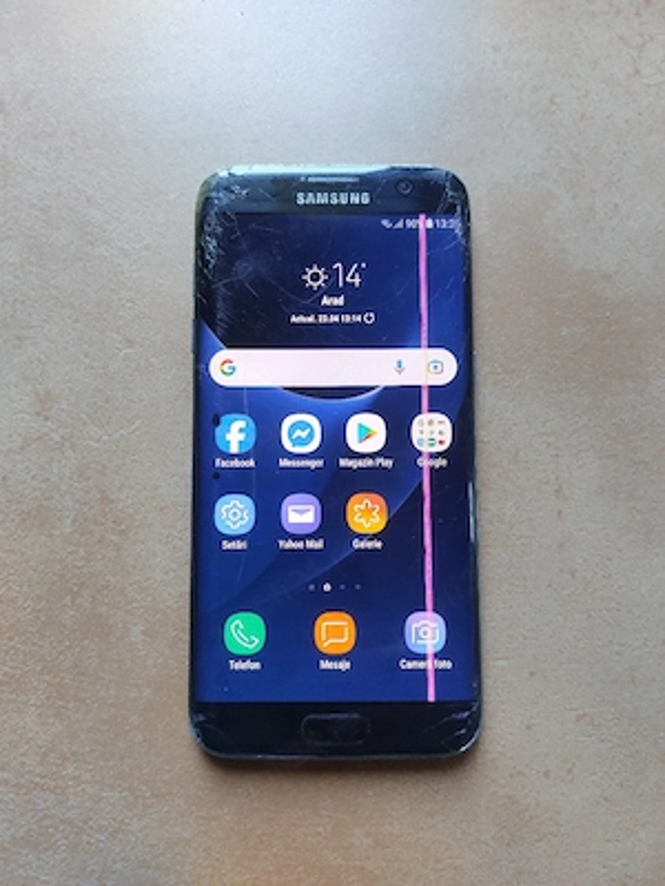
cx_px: 332
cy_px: 443
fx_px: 640
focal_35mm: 25
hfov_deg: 54.9
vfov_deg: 69.4
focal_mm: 5.23
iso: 200
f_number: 1.8
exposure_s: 1/100
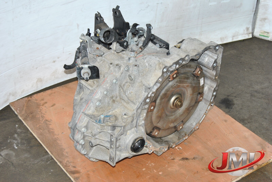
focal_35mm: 68
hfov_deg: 29.8
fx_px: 511
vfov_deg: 20.2
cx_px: 136
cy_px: 91
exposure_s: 1/200
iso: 400
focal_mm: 45
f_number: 7.1
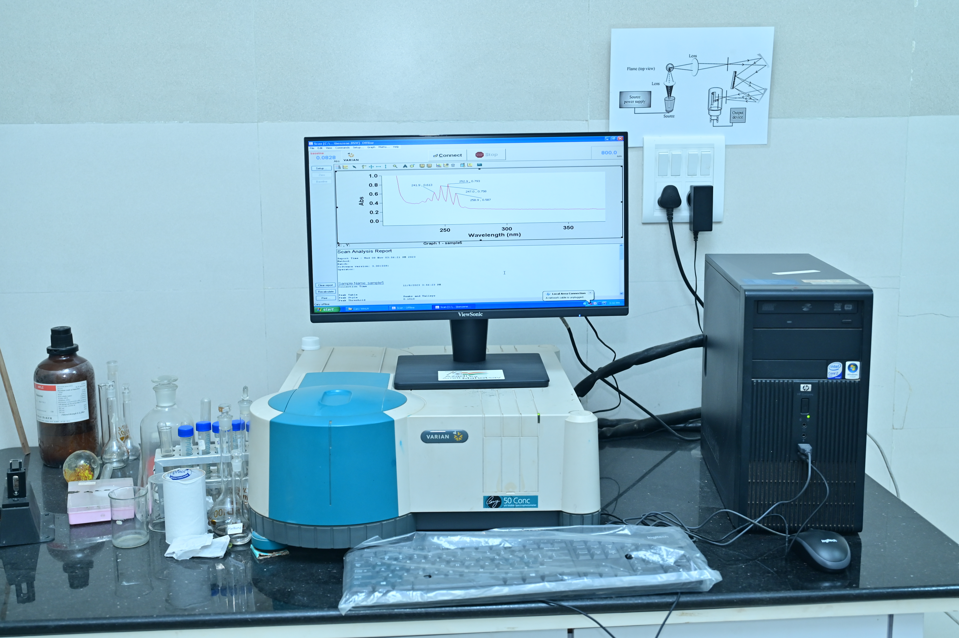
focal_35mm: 40
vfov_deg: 33.4
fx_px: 1065
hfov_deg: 48.5
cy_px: 319
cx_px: 480
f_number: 4
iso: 800
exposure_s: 1/160
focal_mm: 40
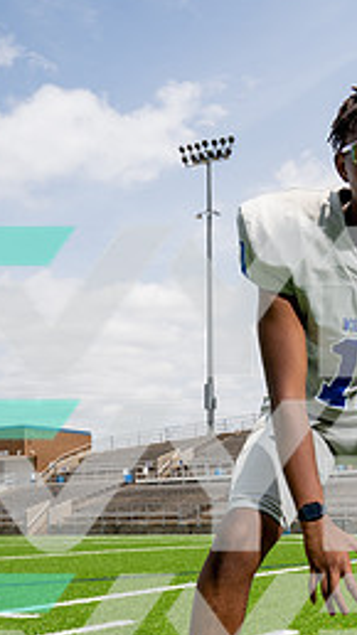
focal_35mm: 53
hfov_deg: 22.3
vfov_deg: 38.2
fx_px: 893
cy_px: 477
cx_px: 295
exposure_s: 1/250
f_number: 8
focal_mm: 29
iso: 100
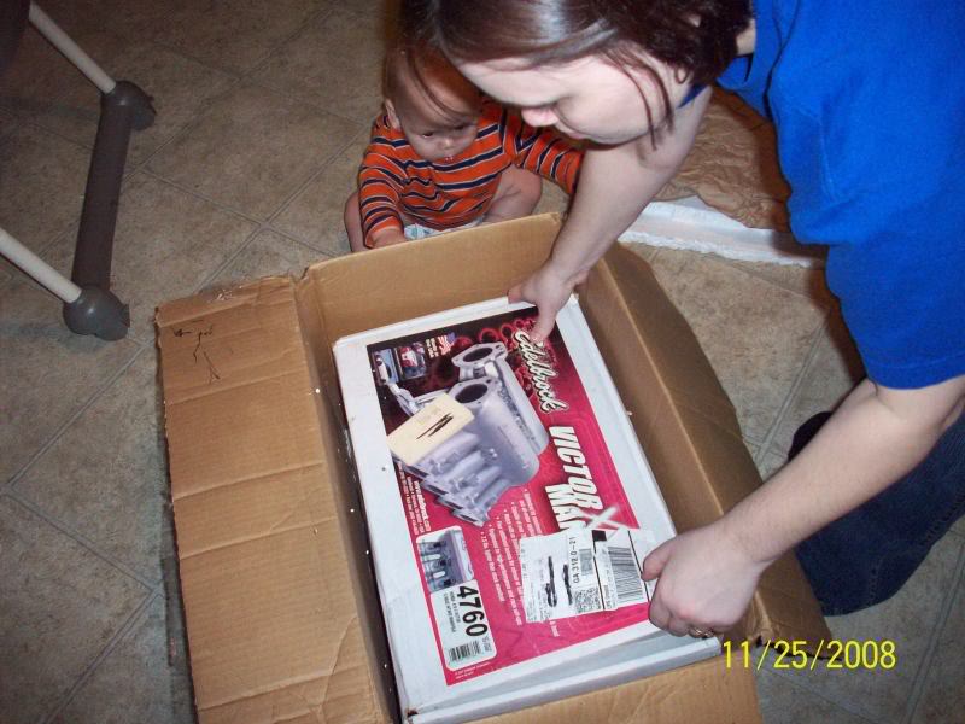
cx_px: 482
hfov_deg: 50.1
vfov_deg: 38.7
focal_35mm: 37
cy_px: 362
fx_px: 1031
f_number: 2.8
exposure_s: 1/64
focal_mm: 6.2
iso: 200
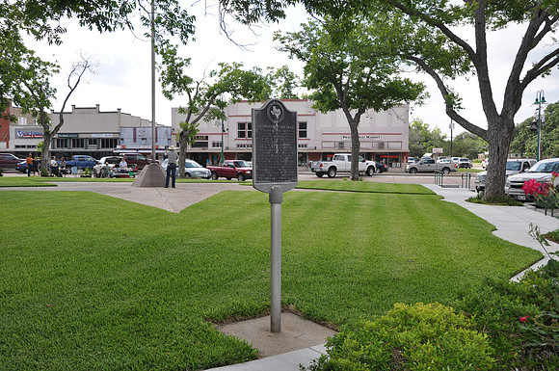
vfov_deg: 36.8
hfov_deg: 53.2
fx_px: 558
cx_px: 280
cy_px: 186
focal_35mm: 36
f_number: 8
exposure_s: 1/200
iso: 200
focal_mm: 24
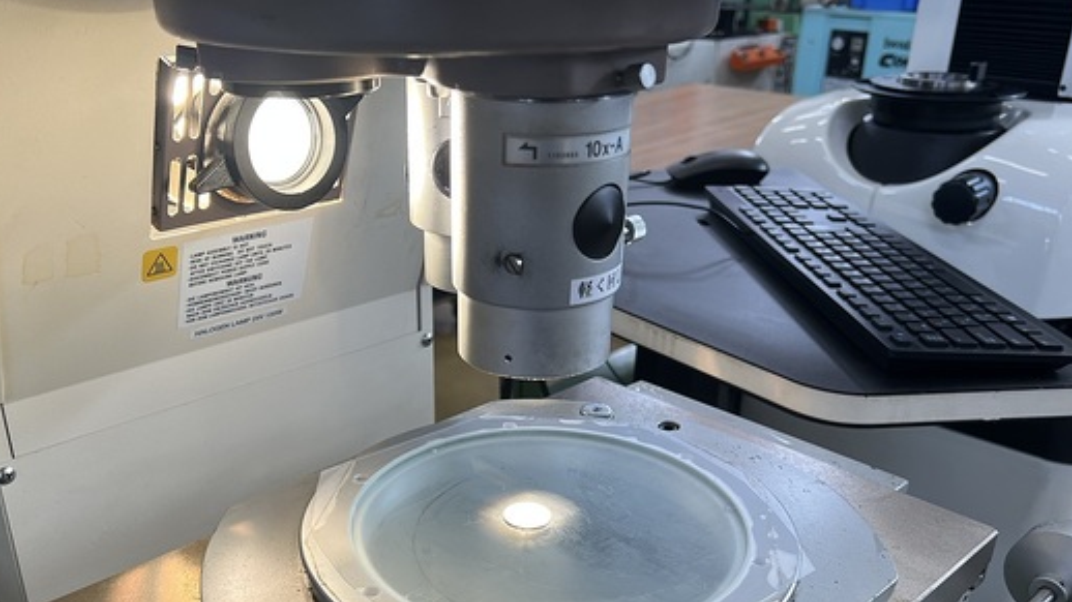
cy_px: 441
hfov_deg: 56.5
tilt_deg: -27.3
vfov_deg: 33.1
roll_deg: +0.7
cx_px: 466
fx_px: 995
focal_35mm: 35
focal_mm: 5.7
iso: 40
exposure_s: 1/100
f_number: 1.5
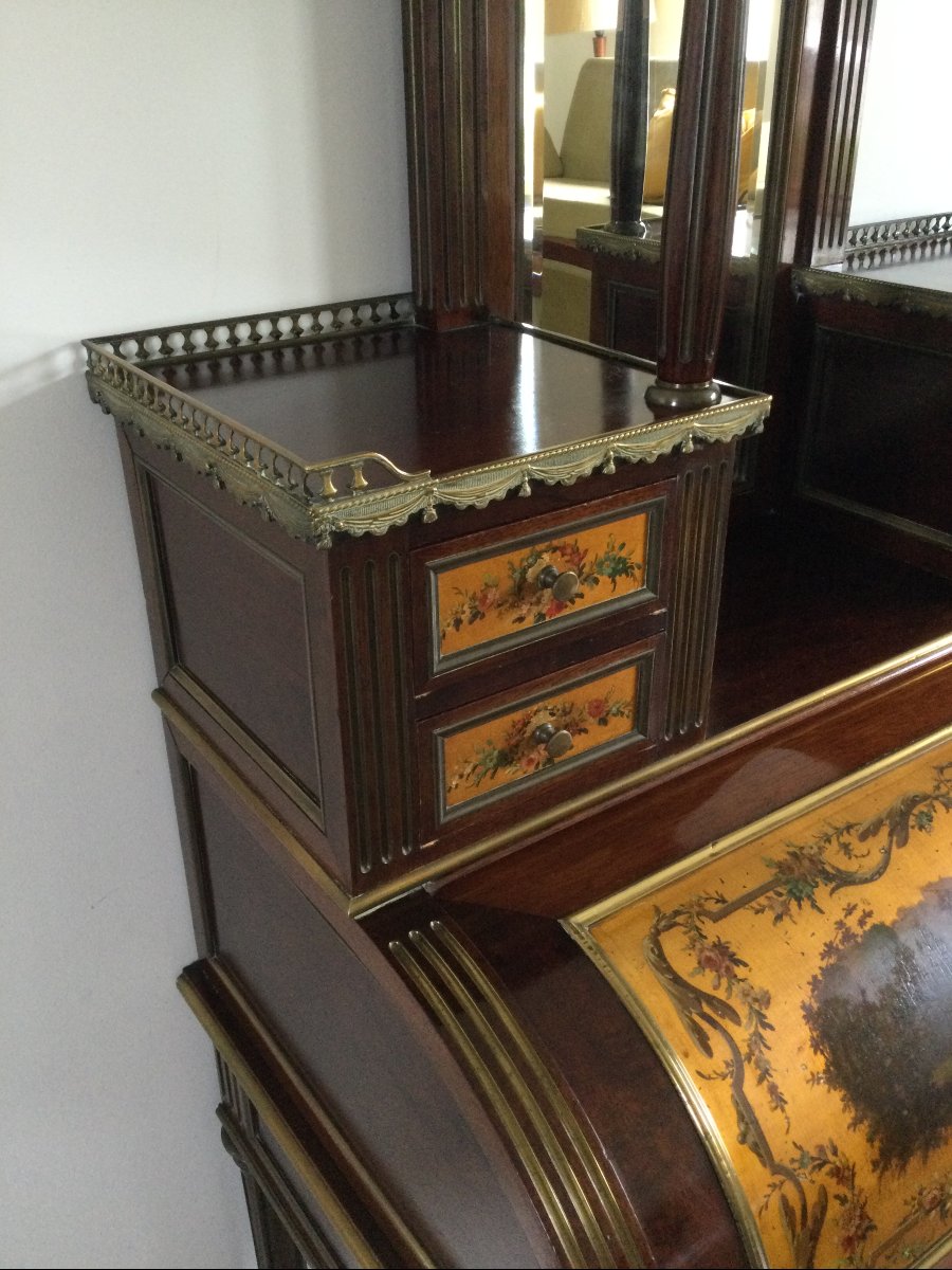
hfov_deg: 45.4
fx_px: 1137
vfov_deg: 58.4
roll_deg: +0.0
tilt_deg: -26.2
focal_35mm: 31
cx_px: 476
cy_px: 635
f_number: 2.4
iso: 200
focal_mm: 3.3
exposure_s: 1/33
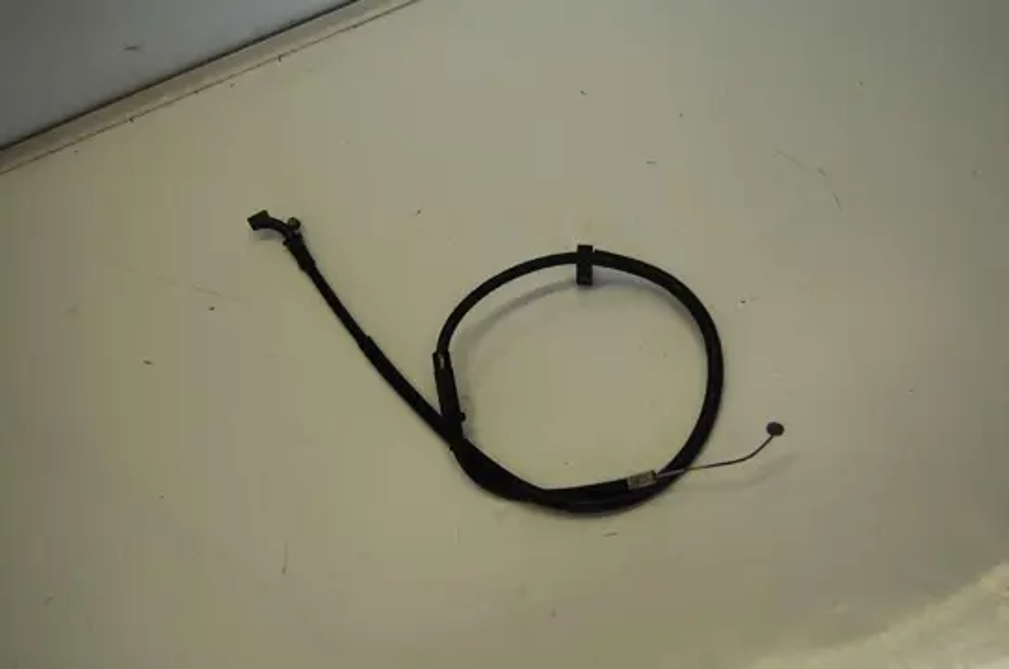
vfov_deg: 29.8
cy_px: 334
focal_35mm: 45
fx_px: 1259
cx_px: 504
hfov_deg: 43.7
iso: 400
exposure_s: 1/125
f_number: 5.6
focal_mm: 30
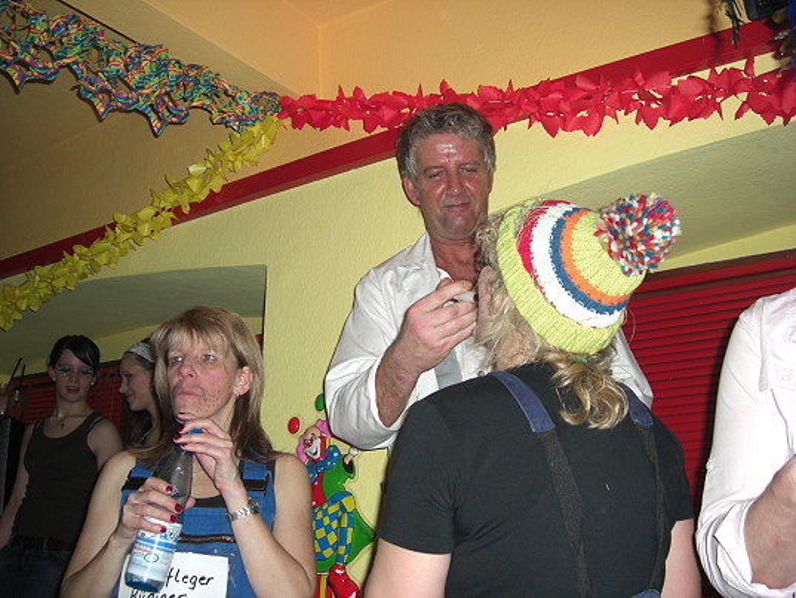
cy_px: 299
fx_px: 874
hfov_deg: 49.0
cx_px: 398
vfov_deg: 37.7
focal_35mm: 38
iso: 200
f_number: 2.8
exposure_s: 1/60
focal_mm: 7.9
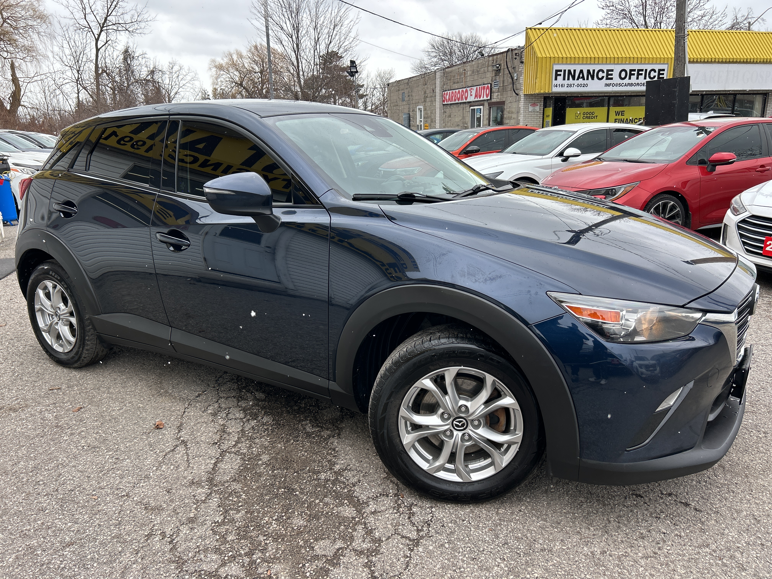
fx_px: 580
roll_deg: +2.2
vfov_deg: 53.1
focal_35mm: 26
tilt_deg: -15.9
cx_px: 386
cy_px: 290
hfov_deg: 67.3
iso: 50
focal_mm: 5.7
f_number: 1.5
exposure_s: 1/833
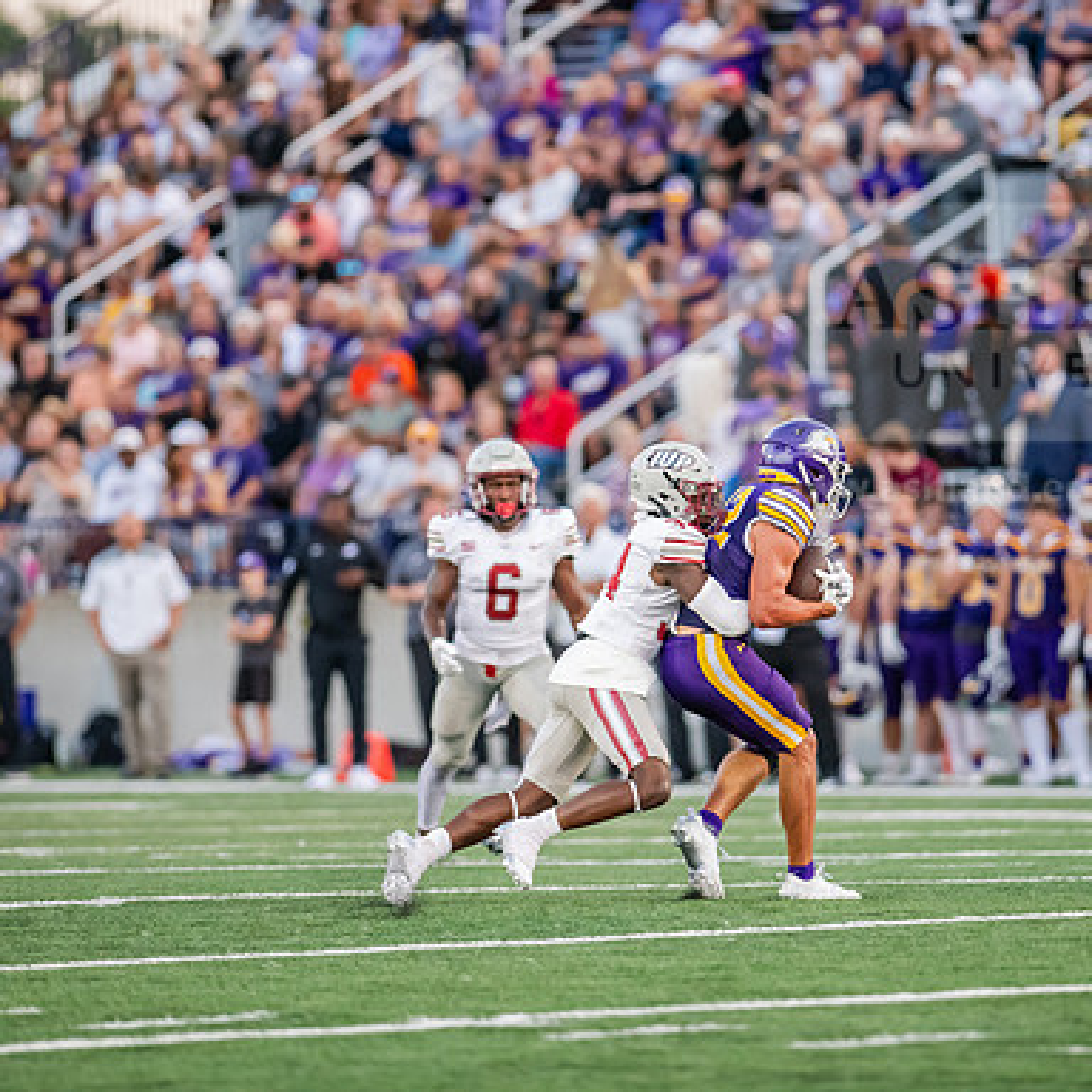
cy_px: 547
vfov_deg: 4.6
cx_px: 643
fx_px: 13741
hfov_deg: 4.6
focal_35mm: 385
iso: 3200
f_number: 3.2
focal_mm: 300
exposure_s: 1/1000
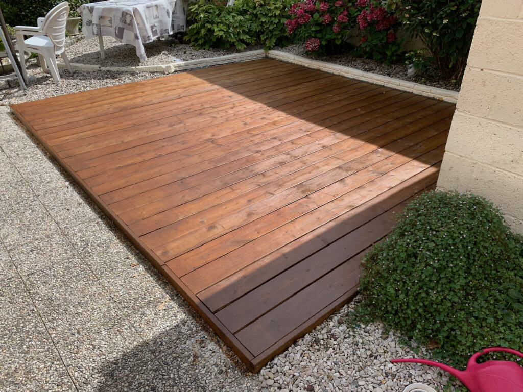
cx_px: 262
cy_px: 196
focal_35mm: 26
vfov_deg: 53.1
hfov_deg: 67.3
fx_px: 393
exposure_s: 1/1490
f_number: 1.8
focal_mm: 4.25
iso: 25
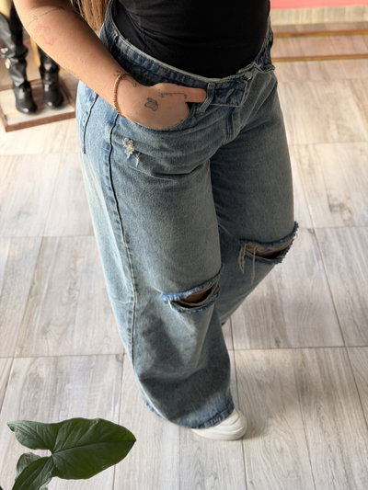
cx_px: 184
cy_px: 245
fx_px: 680
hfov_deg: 30.3
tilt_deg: -40.3
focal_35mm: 48
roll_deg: +3.8
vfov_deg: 39.6
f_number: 1.78
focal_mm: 6.76
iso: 100
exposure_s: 1/113
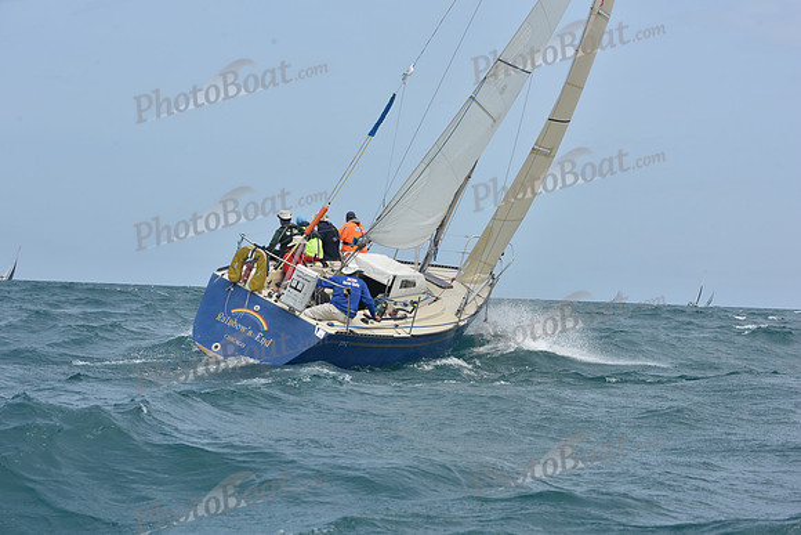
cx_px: 400
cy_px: 268
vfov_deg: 19.5
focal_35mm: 70
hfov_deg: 28.8
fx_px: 1558
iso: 250
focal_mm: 70
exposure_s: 1/800
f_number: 10
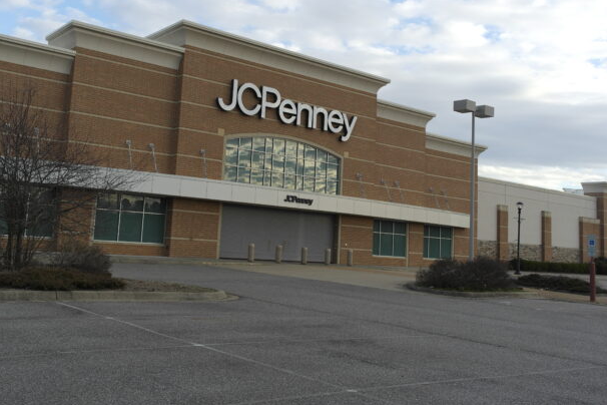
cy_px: 151
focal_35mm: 38
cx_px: 255
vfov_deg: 34.9
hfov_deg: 50.5
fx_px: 641
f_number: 5
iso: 100
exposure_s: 1/160
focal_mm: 20
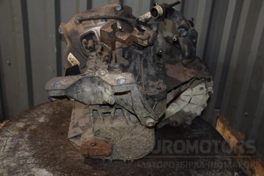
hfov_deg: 51.3
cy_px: 88
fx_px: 275
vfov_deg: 35.5
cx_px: 132
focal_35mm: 38
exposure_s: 1/60
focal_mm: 25
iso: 800
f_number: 5
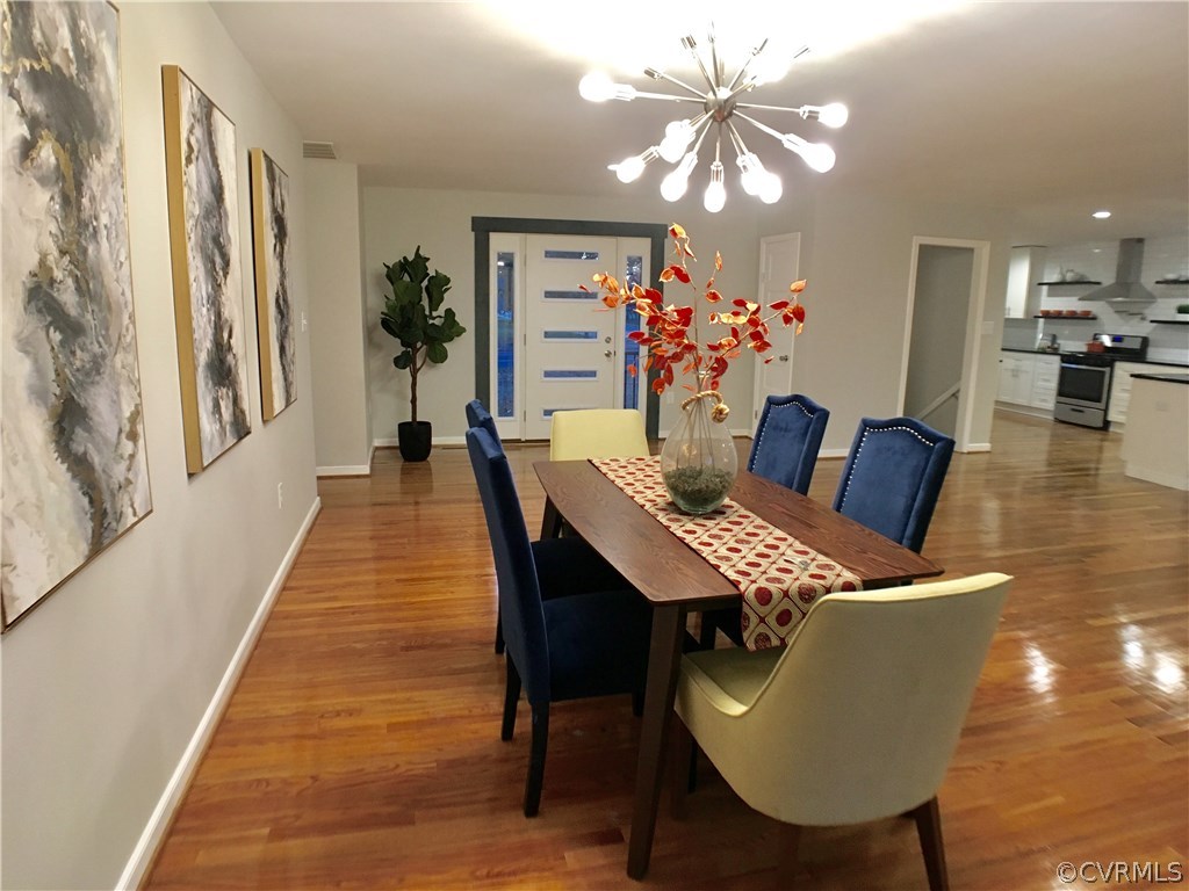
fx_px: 996
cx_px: 594
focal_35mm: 29
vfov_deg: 48.2
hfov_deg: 61.7
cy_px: 446
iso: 100
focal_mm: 4.15
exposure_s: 1/30
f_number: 2.2
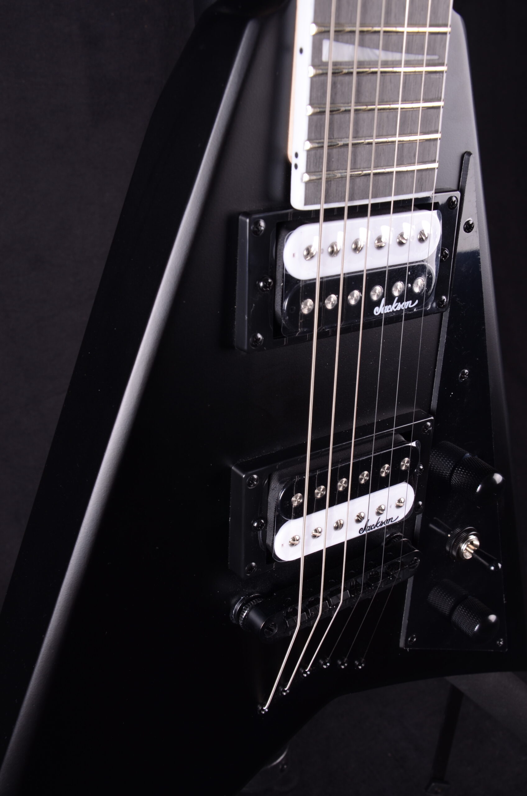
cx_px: 264
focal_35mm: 42
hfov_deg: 31.8
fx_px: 926
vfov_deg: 46.5
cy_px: 398
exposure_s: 1/200
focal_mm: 28
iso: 200
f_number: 11
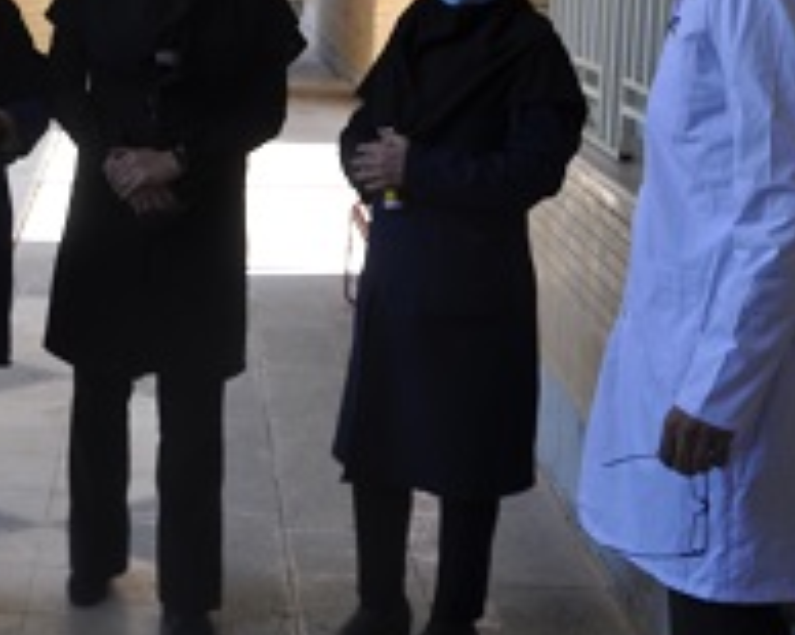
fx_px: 1905
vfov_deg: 18.7
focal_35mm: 81
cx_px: 164
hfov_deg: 23.2
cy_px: 88
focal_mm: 22
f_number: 8
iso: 200
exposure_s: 1/60
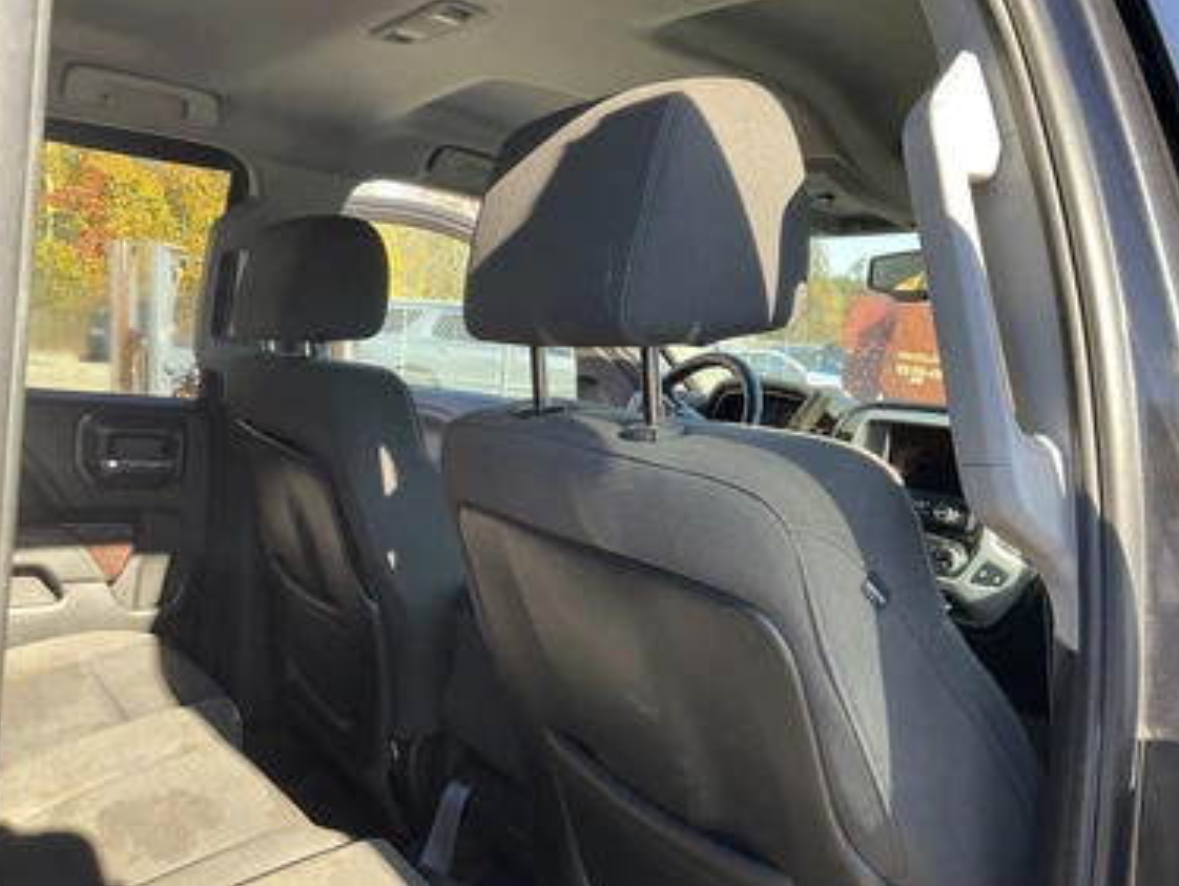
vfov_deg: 45.5
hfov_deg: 58.3
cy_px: 416
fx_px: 1057
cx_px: 608
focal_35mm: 31
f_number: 1.8
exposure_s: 1/122
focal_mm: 3
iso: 20
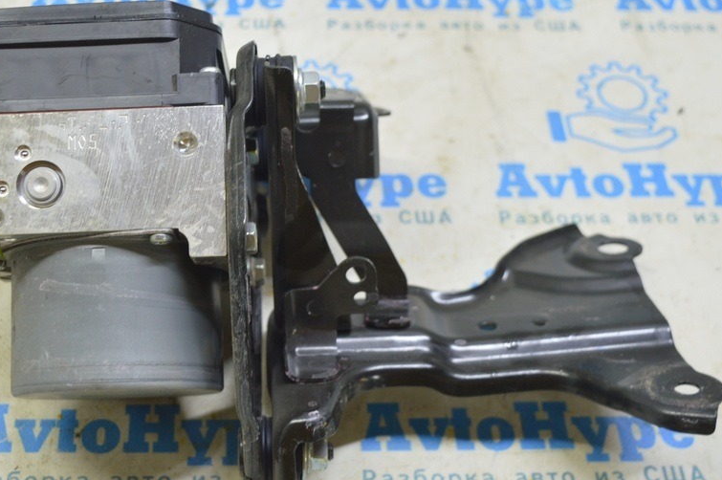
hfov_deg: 34.8
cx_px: 247
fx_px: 1142
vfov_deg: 23.7
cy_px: 256
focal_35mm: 57
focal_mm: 28
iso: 400
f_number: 5.6
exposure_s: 1/20
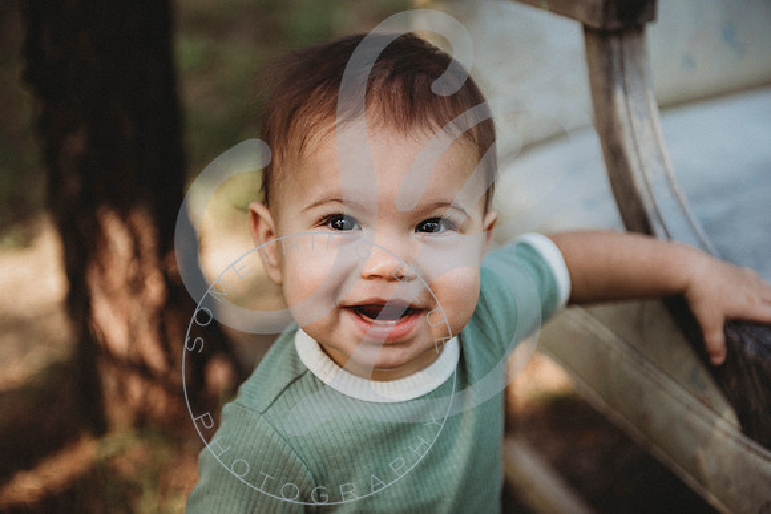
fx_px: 1499
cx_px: 386
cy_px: 257
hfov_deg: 28.8
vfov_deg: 19.5
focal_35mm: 70
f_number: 2.8
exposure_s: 1/250
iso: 100
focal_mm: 70
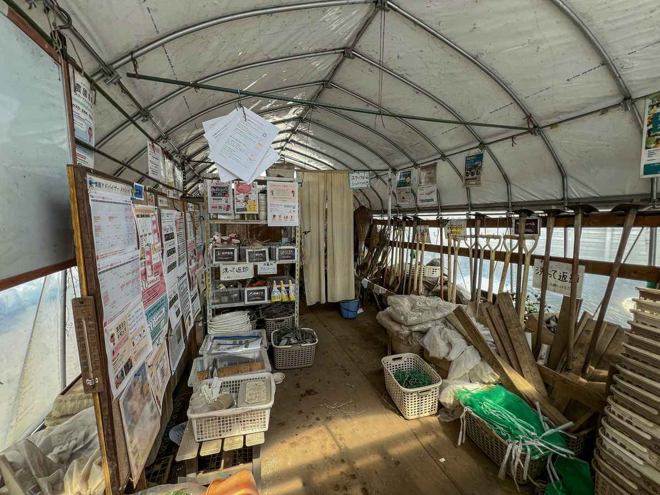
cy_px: 248
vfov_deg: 89.9
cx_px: 330
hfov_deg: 106.2
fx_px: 248
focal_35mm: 13
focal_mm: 1.57
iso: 32
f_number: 1.8
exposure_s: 1/99
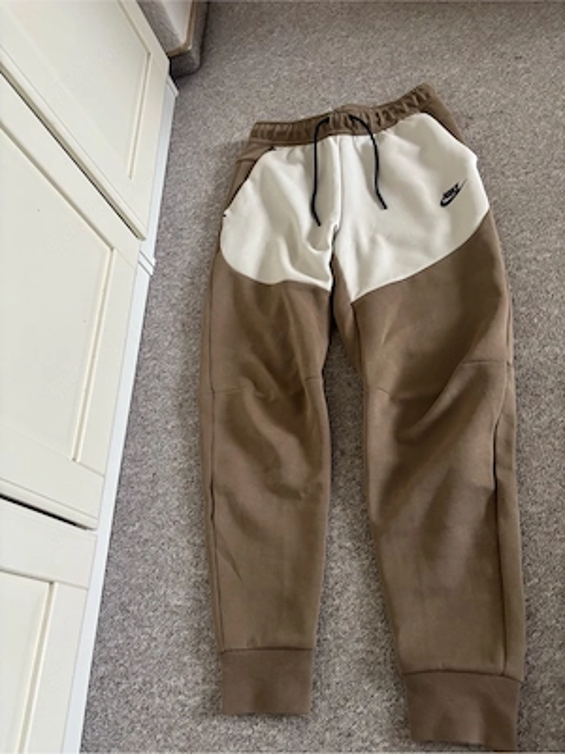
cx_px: 282
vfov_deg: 67.3
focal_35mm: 26
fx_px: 566
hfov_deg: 53.1
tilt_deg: -56.2
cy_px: 377
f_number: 1.6
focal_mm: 5.96
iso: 500
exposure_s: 1/60
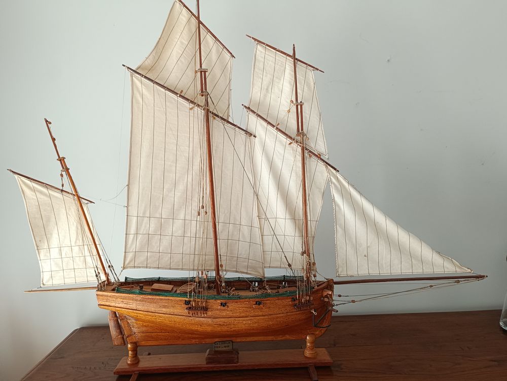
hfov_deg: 71.6
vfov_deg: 56.8
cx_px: 254
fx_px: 352
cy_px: 190
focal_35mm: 24
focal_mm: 5.59
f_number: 1.88
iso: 569
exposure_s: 1/101
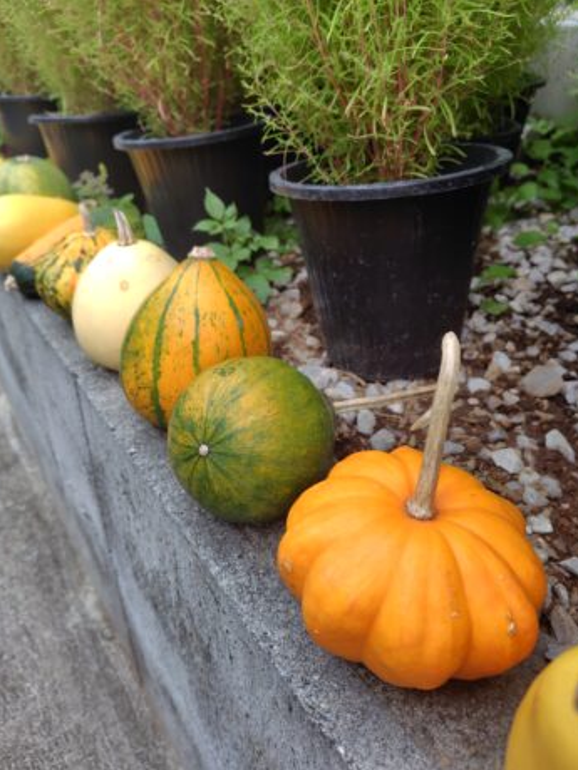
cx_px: 286
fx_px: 534
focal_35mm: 24
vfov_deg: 71.6
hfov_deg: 56.8
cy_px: 373
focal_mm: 5.6
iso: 50
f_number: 1.9
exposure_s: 1/248
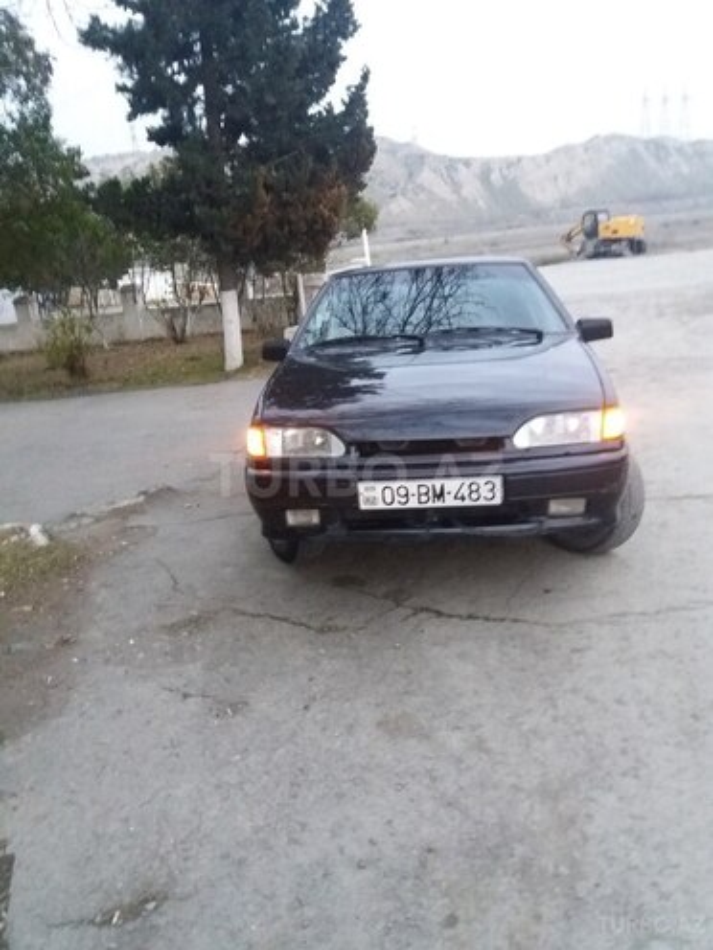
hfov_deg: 49.7
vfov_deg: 63.4
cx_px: 356
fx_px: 769
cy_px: 475
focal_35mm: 28
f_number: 1.9
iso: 500
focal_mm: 3.7
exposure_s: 1/17
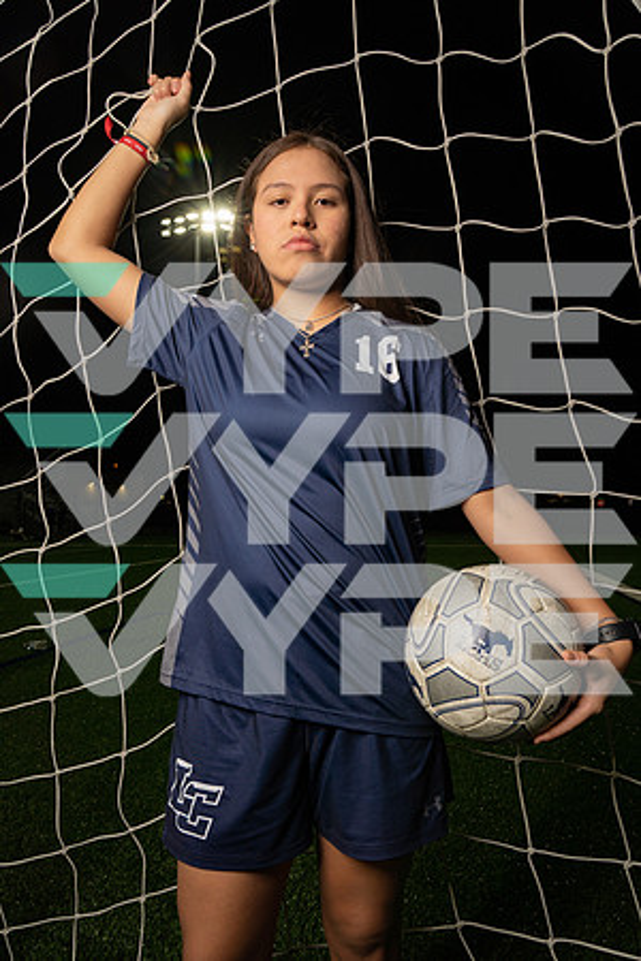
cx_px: 320
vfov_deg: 73.7
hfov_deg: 53.1
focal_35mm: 24
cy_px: 480
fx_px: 641
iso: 500
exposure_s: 1/200
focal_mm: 24
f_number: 8
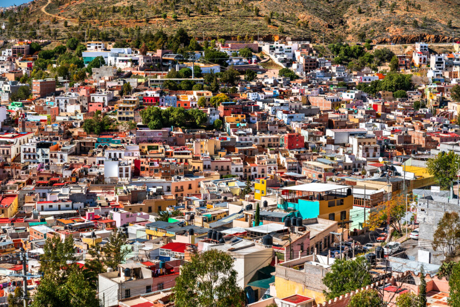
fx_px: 894
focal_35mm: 70
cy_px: 154
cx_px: 230
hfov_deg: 28.8
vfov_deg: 19.5
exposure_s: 1/250
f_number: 5.6
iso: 100
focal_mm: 70
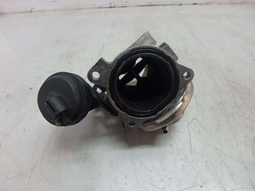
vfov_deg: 63.4
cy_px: 96
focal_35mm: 21
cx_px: 128
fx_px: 155
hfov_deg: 79.0
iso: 200
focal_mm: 3.7
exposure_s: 1/30
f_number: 3.5
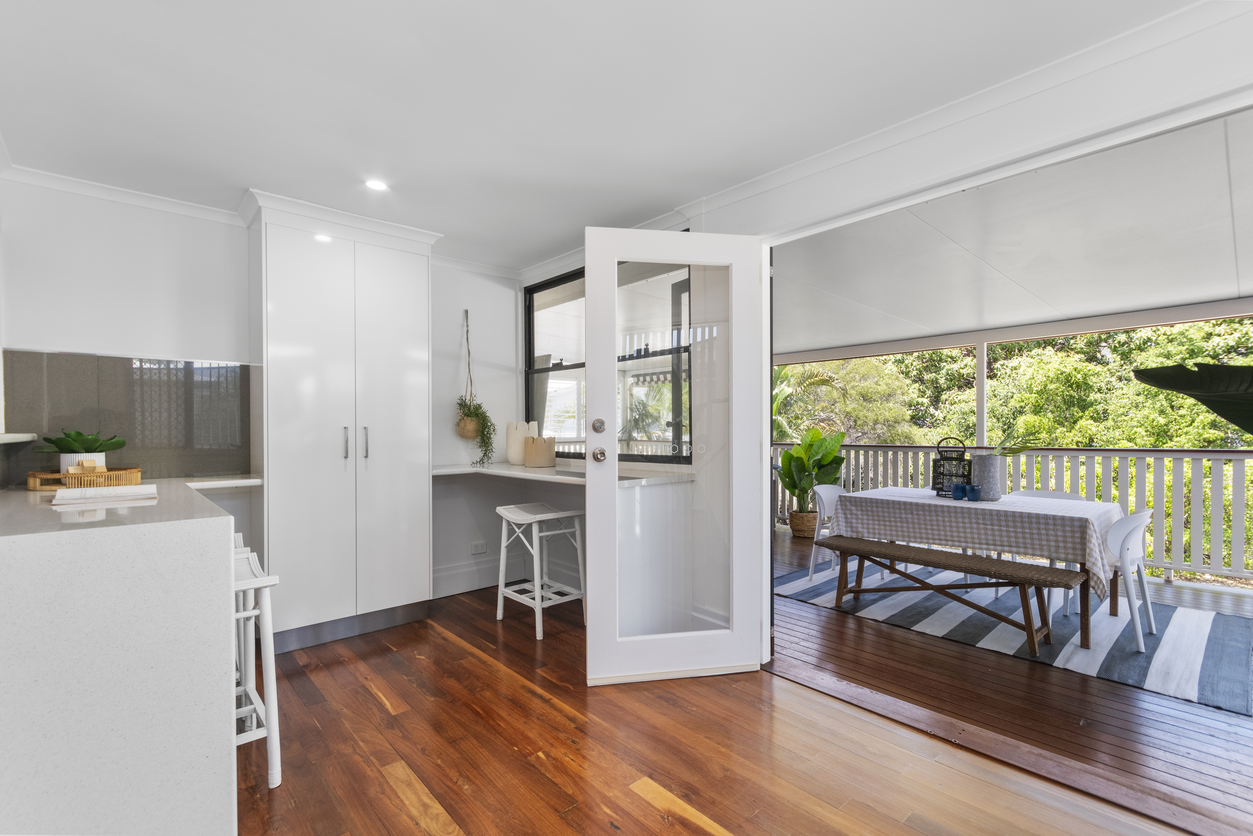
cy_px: 418
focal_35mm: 15
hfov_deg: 100.4
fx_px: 522
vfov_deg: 77.3
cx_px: 626
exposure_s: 1/13
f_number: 8
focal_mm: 10
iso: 400
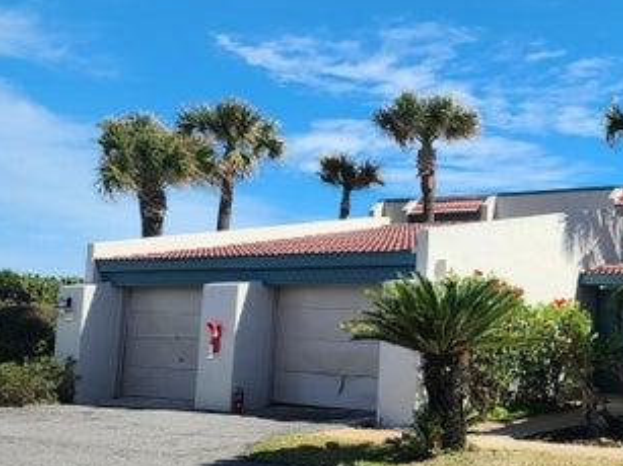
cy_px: 267
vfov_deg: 30.2
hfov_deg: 35.3
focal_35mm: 48
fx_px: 864
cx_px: 643
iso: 12
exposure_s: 1/955
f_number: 1.8
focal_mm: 6.4
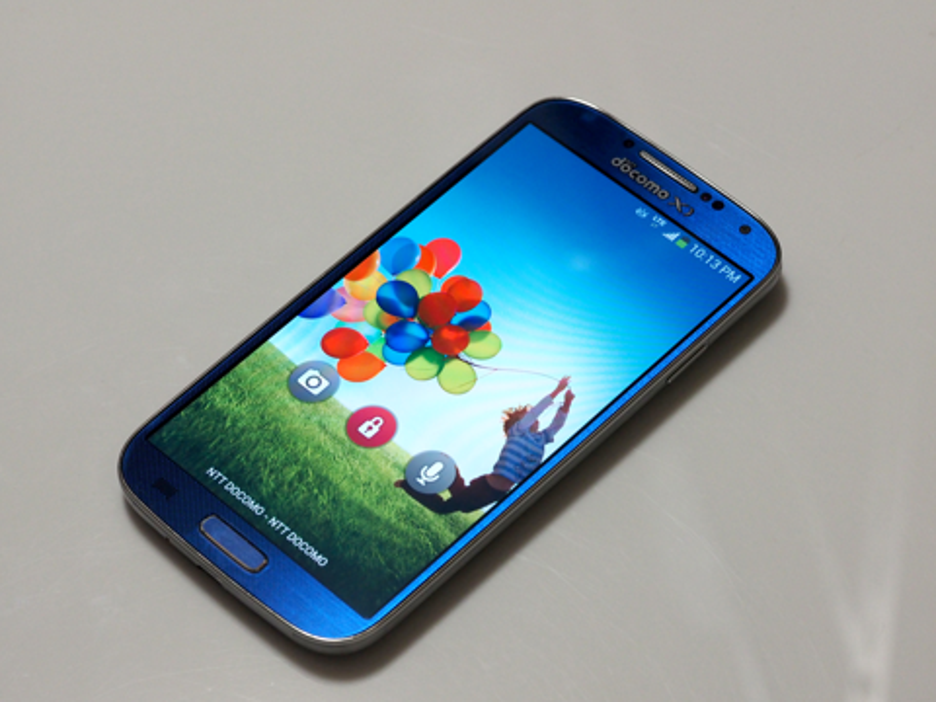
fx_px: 3245
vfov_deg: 12.3
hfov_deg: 16.4
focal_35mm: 120
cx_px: 468
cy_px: 351
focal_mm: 60
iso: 1600
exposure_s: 1/30
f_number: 6.3
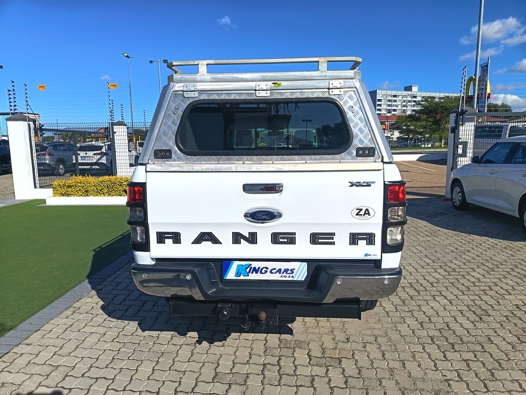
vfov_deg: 56.8
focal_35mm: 24
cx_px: 263
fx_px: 365
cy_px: 198
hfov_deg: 71.6
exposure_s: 1/1340
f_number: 1.75
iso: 100
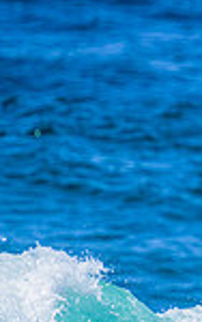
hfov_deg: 0.4
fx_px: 27746
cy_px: 353
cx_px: 486
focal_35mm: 3156
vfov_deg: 0.7
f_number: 11
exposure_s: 1/2000
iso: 1400
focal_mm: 800
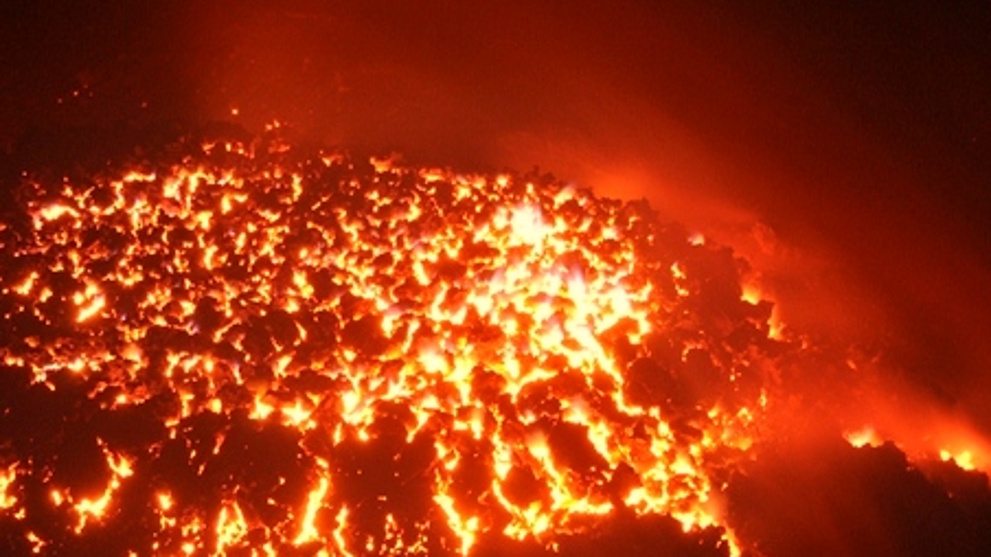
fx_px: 7592
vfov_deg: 4.2
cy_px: 260
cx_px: 392
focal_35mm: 289
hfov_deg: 7.5
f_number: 10
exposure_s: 10
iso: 400
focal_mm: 130
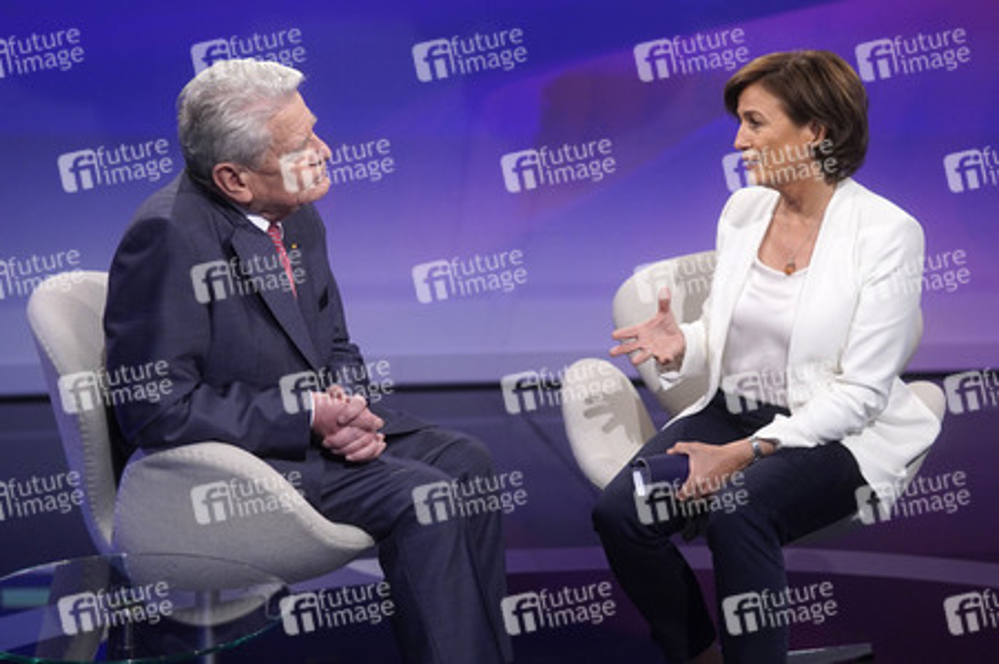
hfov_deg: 43.6
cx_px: 500
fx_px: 1248
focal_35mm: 45
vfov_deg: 29.8
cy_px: 332
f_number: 1.6
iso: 640
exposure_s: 1/400
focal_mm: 30
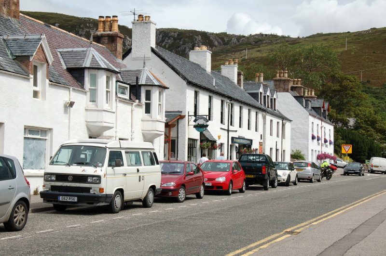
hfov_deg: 29.9
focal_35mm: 68
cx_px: 193
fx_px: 723
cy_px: 128
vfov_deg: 20.1
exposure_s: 1/500
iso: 400
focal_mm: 45
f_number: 11
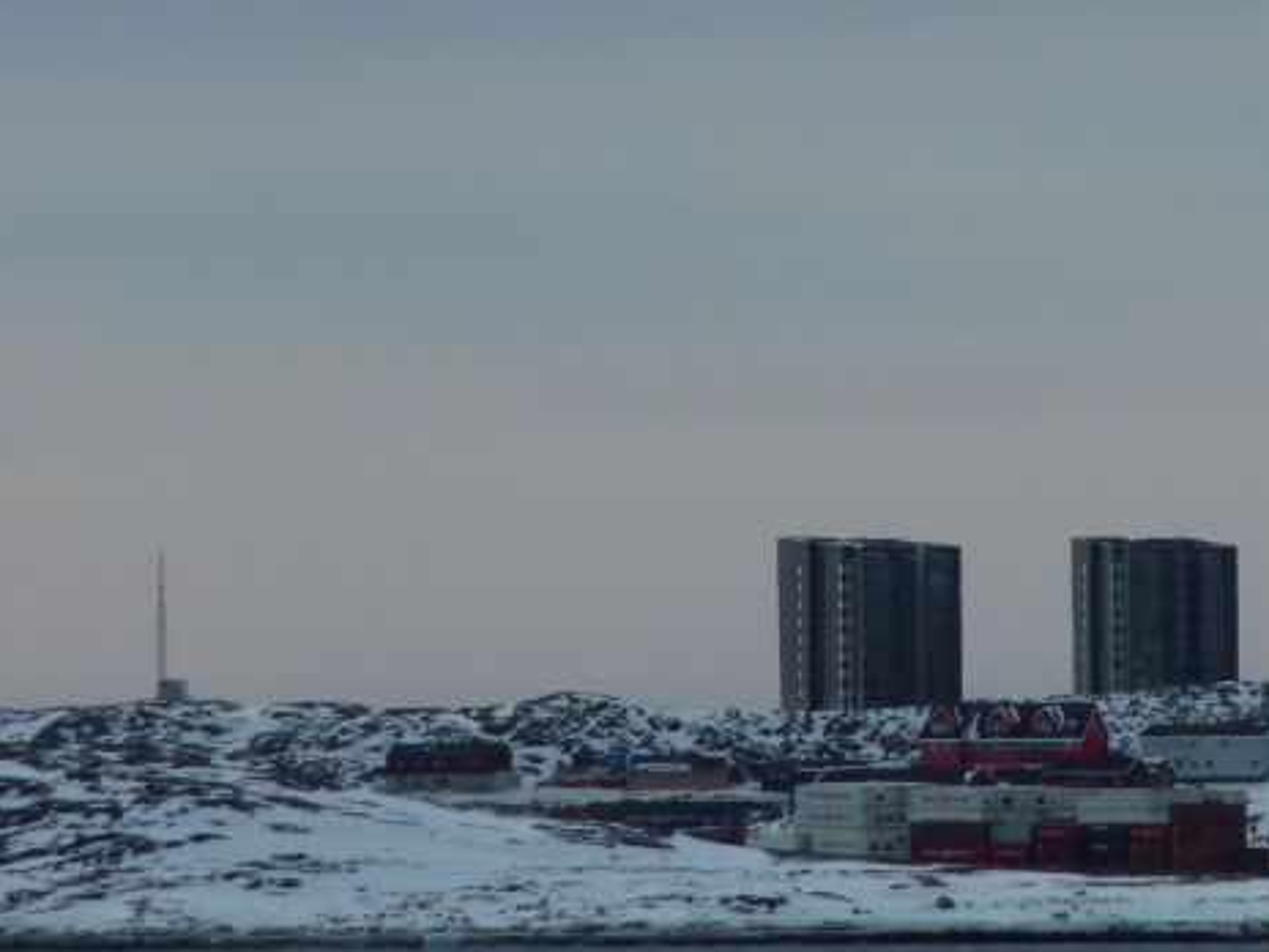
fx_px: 18953
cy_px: 421
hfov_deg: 3.8
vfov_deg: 2.9
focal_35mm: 517
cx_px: 911
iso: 80
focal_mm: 49.2
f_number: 5.6
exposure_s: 1/800
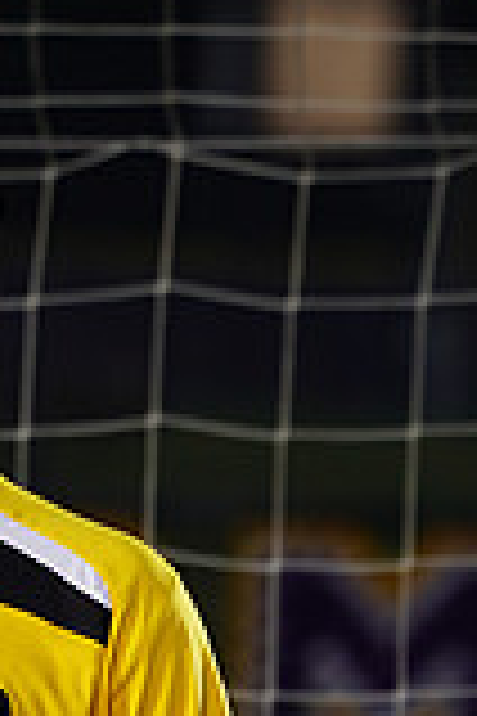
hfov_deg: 1.2
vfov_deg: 1.8
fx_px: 23013
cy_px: 914
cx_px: -173
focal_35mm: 1158
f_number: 7.1
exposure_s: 1/200
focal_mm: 318
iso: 200
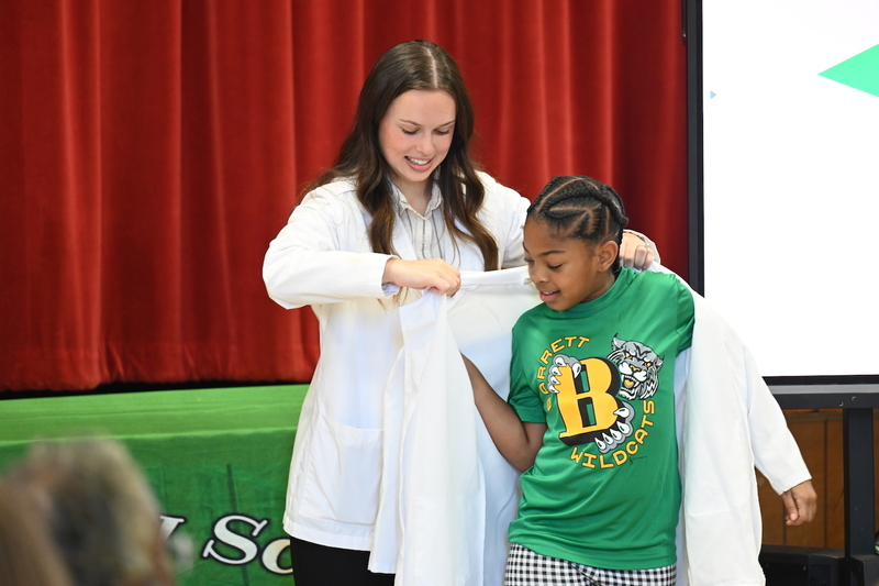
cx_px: 440
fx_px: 4882
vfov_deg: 6.9
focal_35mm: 200
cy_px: 293
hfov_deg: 10.3
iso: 3200
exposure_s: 1/125
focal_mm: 200
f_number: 3.5
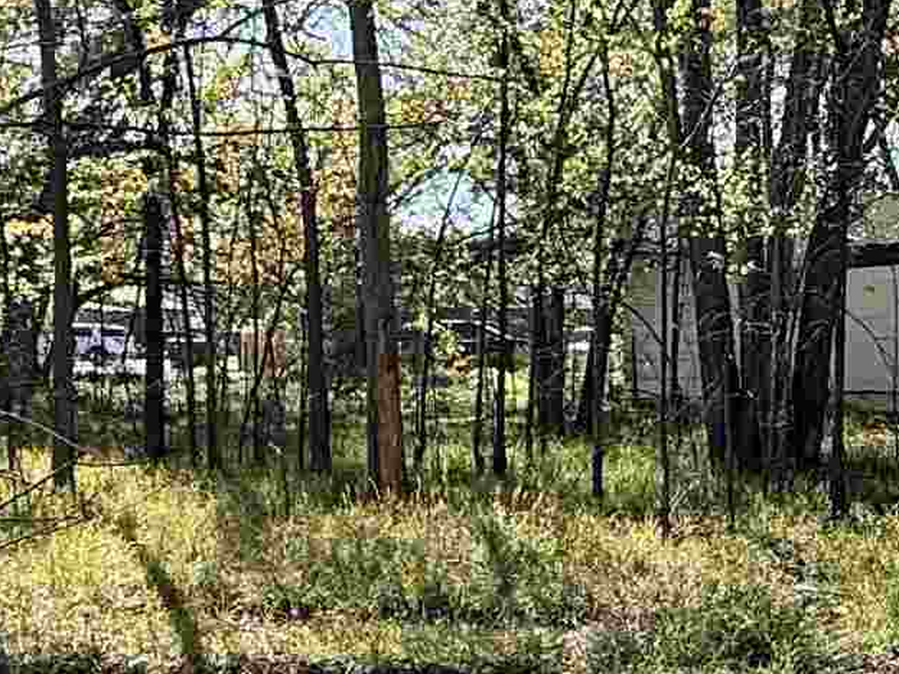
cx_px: 955
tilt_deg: +1.8
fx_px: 1792
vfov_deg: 21.3
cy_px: 307
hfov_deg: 26.3
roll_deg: -0.2
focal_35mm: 69
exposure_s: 1/644
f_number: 2.2
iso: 50
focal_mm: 2.22
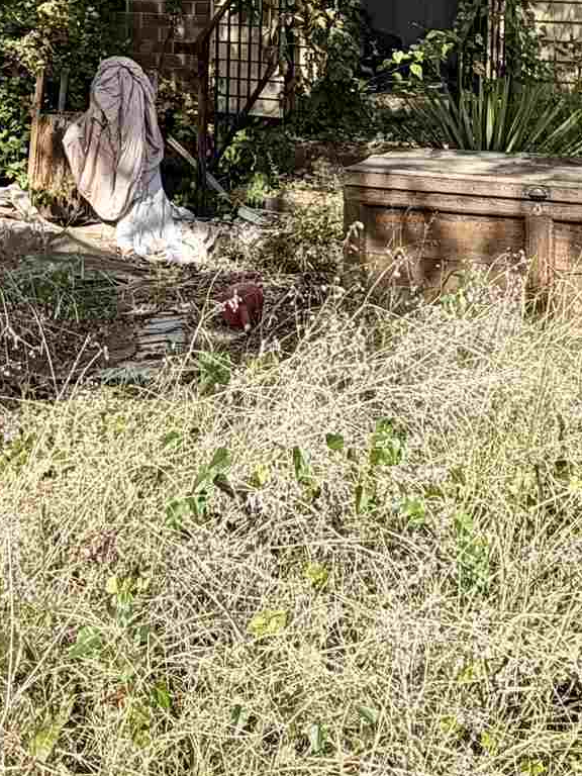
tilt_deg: +3.5
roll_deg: -0.4
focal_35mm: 56
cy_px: -69
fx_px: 1255
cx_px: 344
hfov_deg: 26.1
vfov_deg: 30.8
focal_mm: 2.22
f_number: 2.2
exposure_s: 1/770
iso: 32
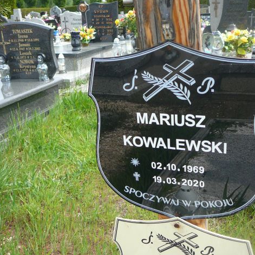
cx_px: 160
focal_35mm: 42
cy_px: 126
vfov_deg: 40.0
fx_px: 350
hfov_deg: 39.7
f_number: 2.8
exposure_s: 1/400
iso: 80
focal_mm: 5.2
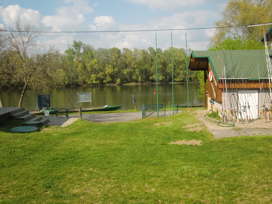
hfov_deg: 49.0
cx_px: 136
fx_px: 299
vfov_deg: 37.7
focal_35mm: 38
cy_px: 102
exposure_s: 1/125
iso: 64
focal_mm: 6.66
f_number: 8.9
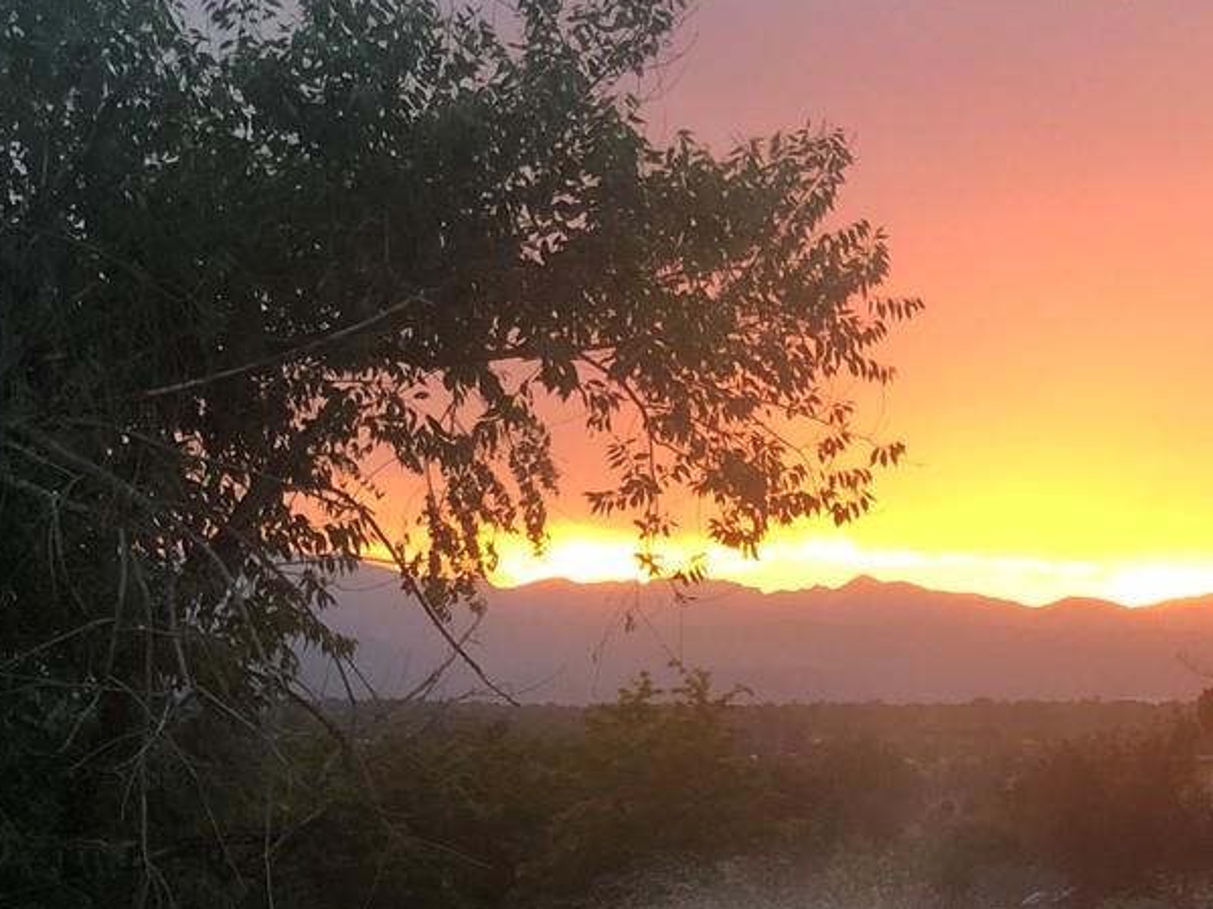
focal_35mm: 139
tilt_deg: +0.1
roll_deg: -0.4
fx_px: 4870
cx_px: 1330
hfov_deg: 13.9
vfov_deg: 10.6
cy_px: 739
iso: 50
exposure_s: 1/60
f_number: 2.4
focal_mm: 6
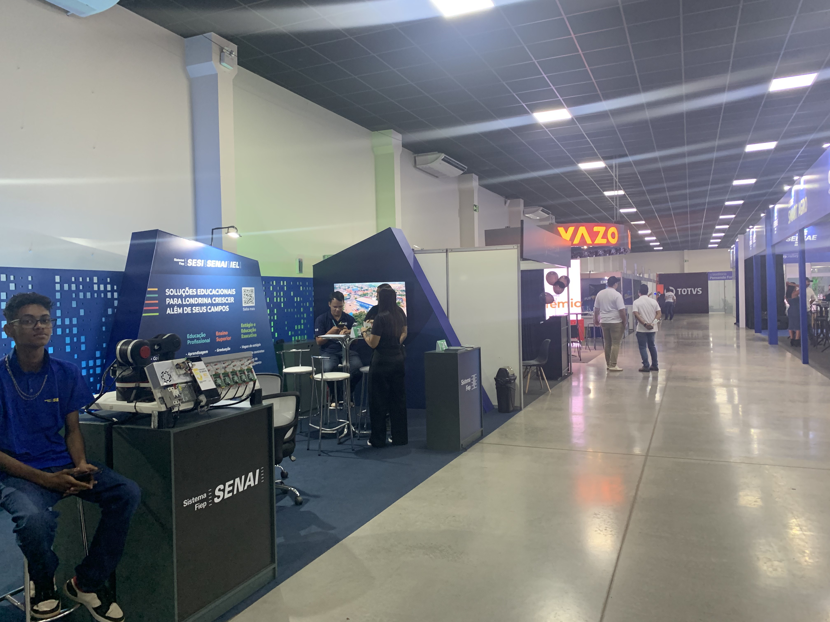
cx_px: 415
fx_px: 623
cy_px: 311
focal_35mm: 26
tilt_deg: -1.0
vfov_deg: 53.1
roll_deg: +1.2
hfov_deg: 67.3
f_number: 1.8
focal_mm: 4.25
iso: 250
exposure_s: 1/60
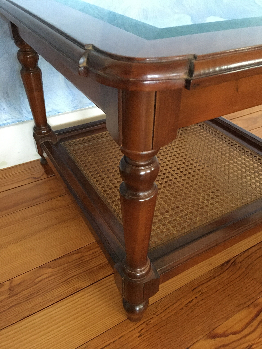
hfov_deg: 48.2
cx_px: 131
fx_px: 293
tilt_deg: -38.2
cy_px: 174
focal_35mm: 29
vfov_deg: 61.7
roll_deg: +0.1
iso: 320
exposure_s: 1/17
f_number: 2.2
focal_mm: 4.15
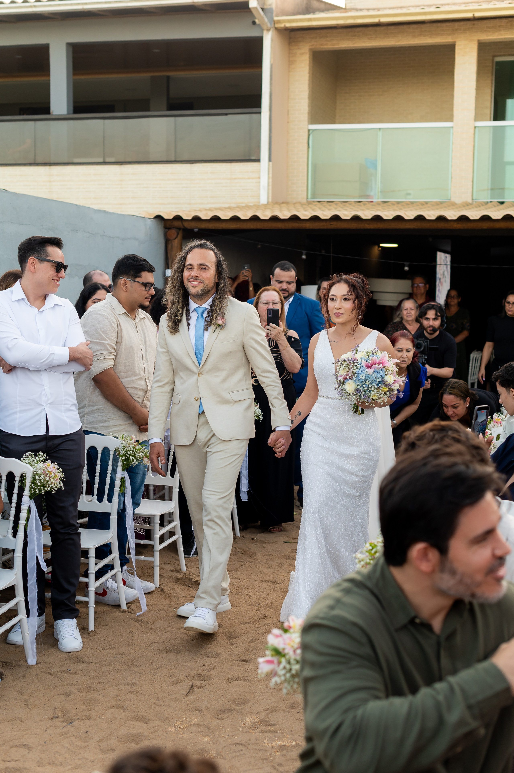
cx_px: 257
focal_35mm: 50
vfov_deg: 39.6
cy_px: 386
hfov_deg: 27.0
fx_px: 1072
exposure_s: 1/320
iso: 250
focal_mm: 50
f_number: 3.2
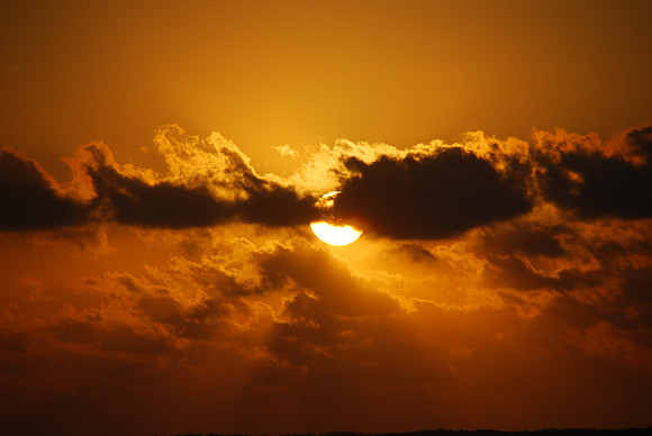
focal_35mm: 330
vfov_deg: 4.2
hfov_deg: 6.2
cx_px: 326
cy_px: 218
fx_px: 5983
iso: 140
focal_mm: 220
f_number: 6.3
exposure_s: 1/2000
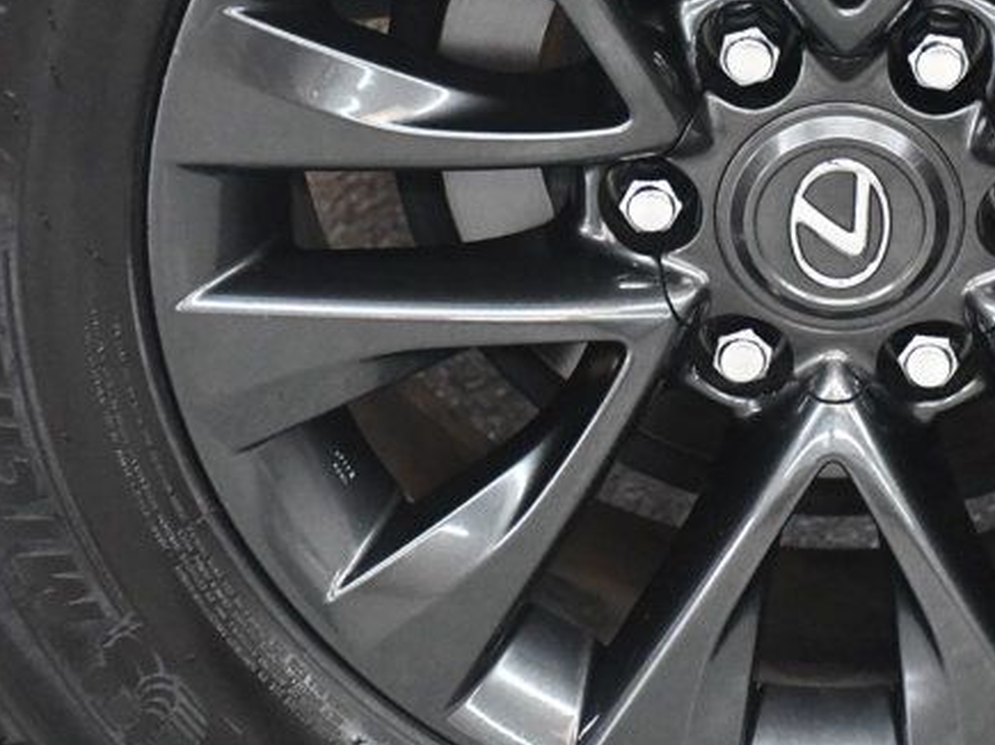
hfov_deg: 10.3
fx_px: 5460
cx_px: 926
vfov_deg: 7.8
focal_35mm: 190
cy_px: 270
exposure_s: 1/60
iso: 5000
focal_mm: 56
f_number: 4.8
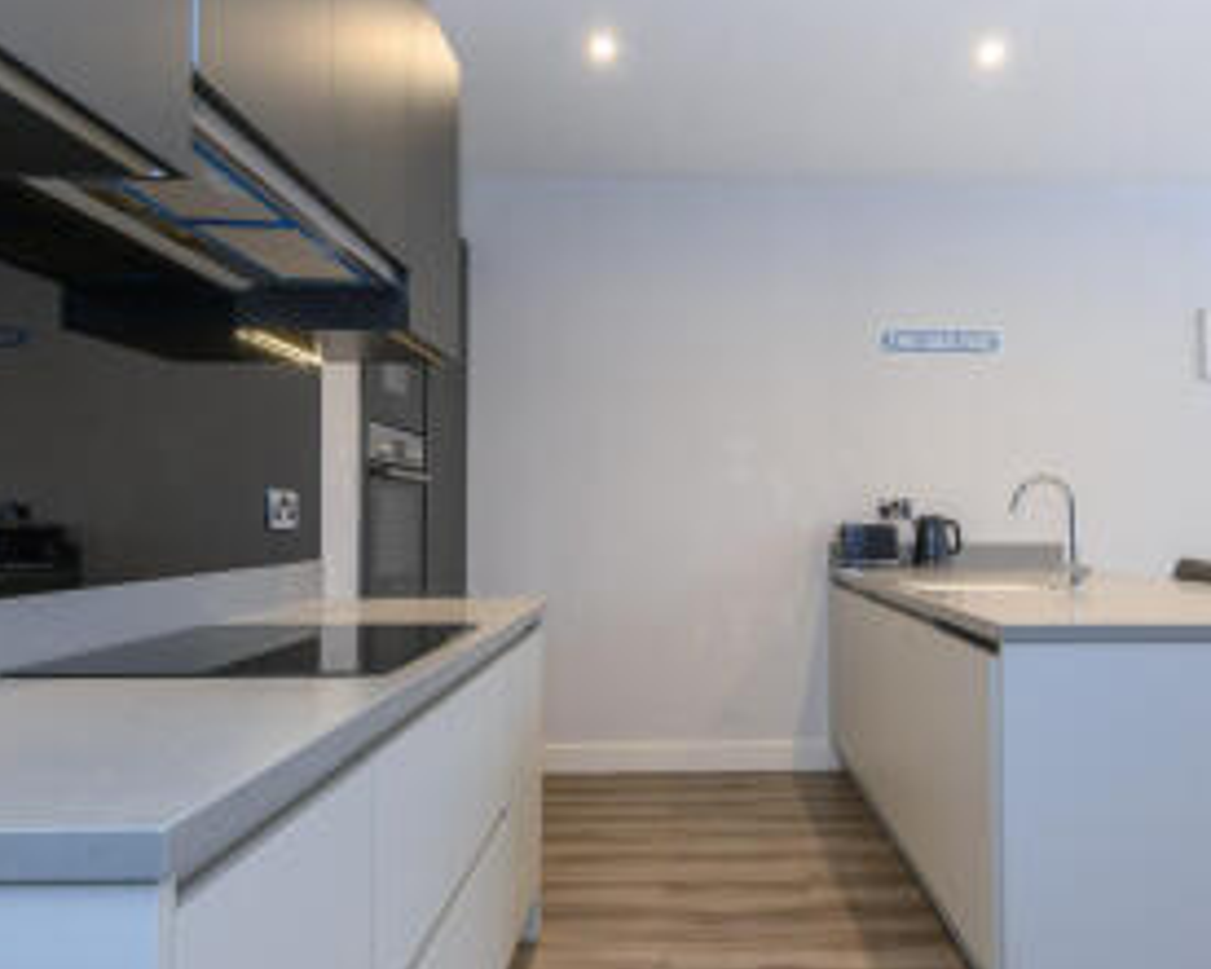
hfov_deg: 65.5
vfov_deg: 54.9
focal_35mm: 26
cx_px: 713
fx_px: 932
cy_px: 513
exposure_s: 1/15
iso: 640
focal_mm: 16
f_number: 7.1
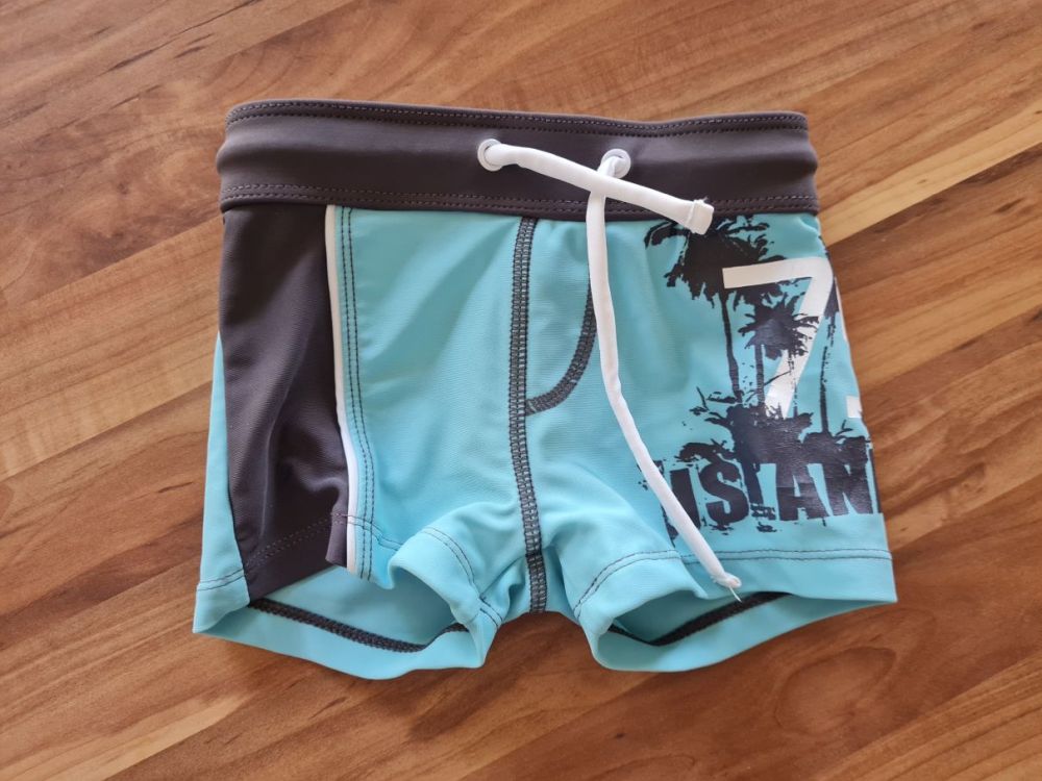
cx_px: 521
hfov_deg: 67.3
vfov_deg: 53.1
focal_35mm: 26
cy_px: 390
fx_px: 783
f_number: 1.8
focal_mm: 5.4
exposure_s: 1/50
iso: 200
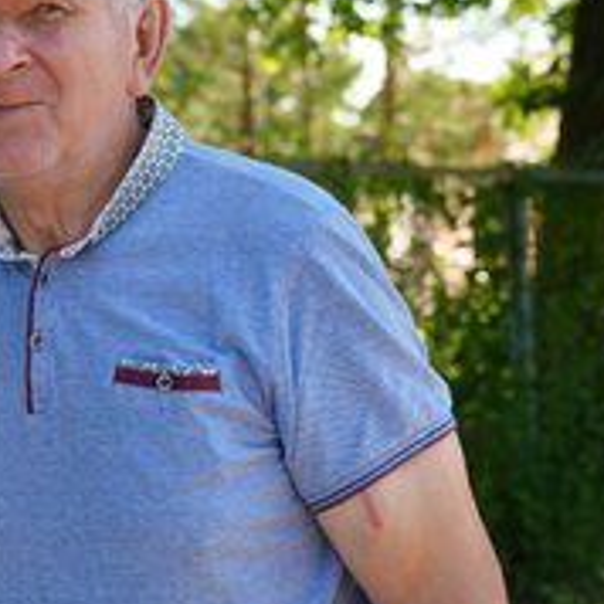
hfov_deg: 20.2
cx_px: -51
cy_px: 243
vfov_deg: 21.1
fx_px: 1619
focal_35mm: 82
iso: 250
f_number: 4
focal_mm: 43
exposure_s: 1/160
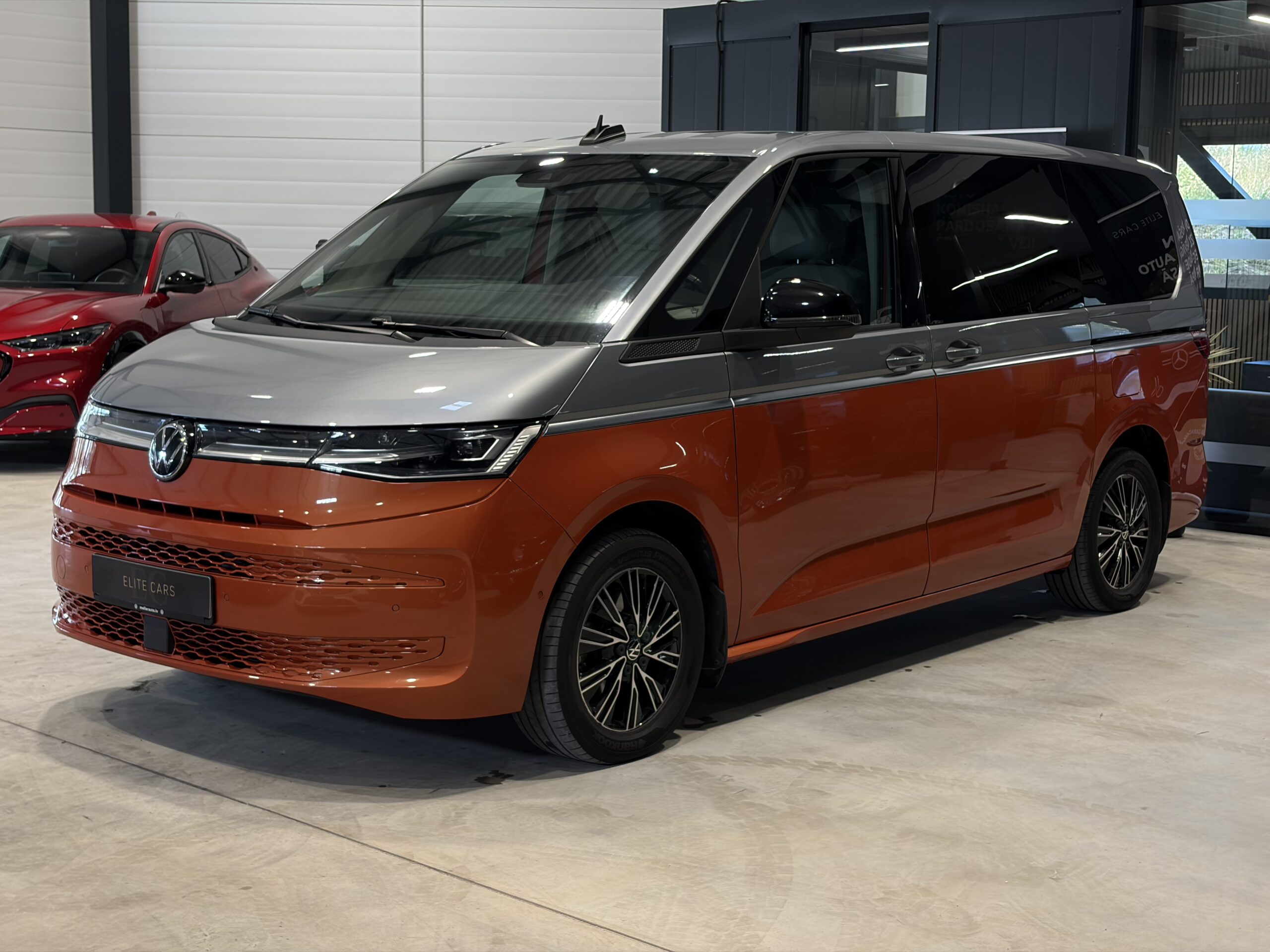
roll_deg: -0.8
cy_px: 476
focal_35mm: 52
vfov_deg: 28.0
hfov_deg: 36.8
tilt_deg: -6.8
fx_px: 1908
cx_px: 635
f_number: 1.6
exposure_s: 1/60
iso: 50
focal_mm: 5.96
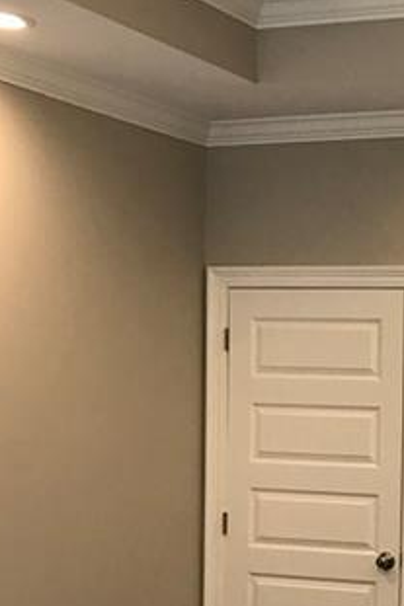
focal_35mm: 72
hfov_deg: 17.6
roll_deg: -1.6
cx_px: 545
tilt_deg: -1.5
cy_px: 433
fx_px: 1213
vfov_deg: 27.8
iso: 32
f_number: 1.8
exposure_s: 1/30
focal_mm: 3.99
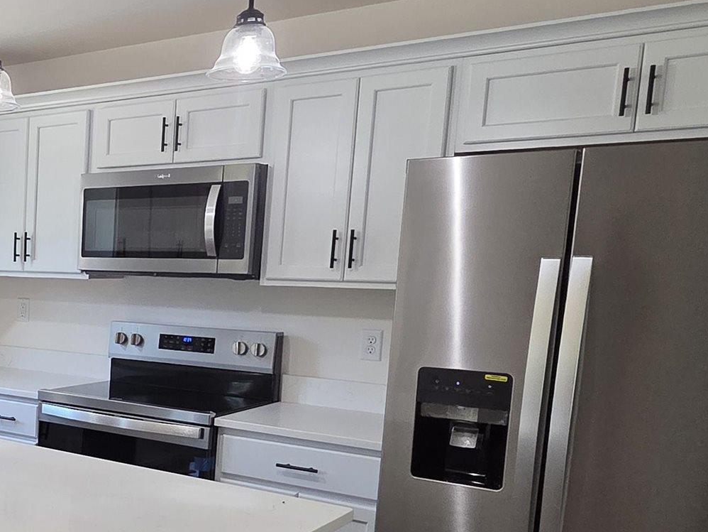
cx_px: -125
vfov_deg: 35.5
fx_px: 818
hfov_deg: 36.8
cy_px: 373
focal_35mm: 40
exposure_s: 1/120
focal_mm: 2.2
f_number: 2.2
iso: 250
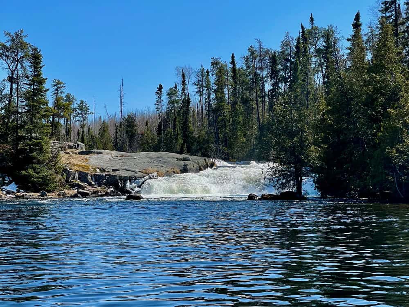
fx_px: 614
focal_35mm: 52
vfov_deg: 28.0
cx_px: 204
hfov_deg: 36.8
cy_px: 154
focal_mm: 6
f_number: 2
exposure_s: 1/1410
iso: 25
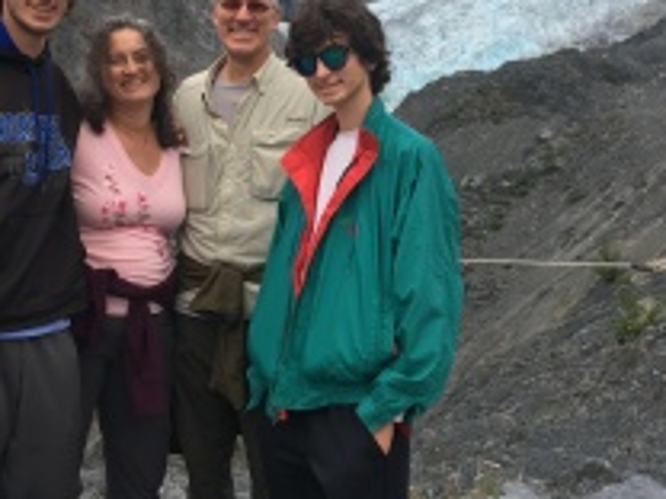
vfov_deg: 28.5
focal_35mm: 51
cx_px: 368
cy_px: 208
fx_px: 981
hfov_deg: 37.5
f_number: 2.2
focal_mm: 4.15
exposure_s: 1/375
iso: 25
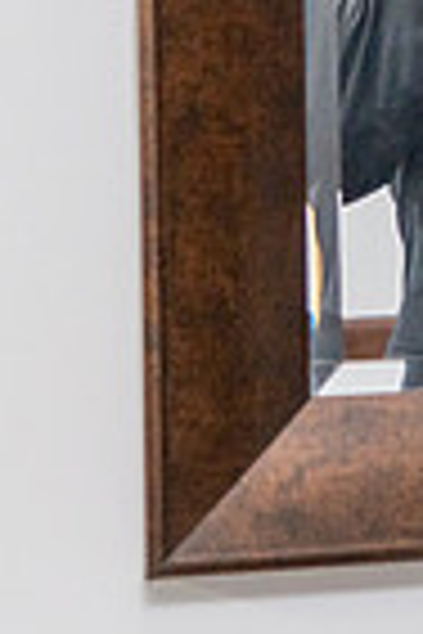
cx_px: 1442
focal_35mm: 252
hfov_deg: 5.1
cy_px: 94
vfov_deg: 8.2
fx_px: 4441
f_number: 4.5
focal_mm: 44
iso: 640
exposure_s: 1/160
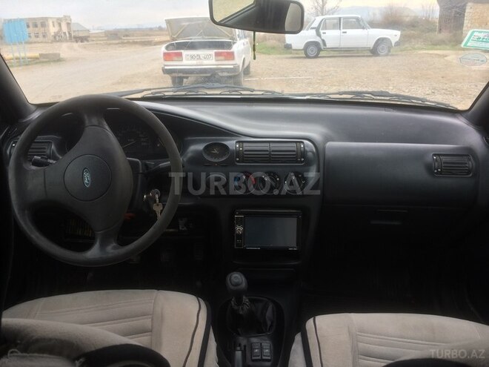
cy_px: 184
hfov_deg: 61.7
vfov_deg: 48.2
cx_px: 244
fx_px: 410
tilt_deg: -21.9
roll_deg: -1.0
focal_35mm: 29
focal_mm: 4.15
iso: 32
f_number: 2.2
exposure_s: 1/100
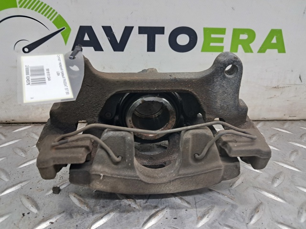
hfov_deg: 65.4
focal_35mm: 27
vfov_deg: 51.3
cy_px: 114
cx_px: 153
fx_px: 238
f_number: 1.8
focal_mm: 4
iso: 125
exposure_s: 1/50
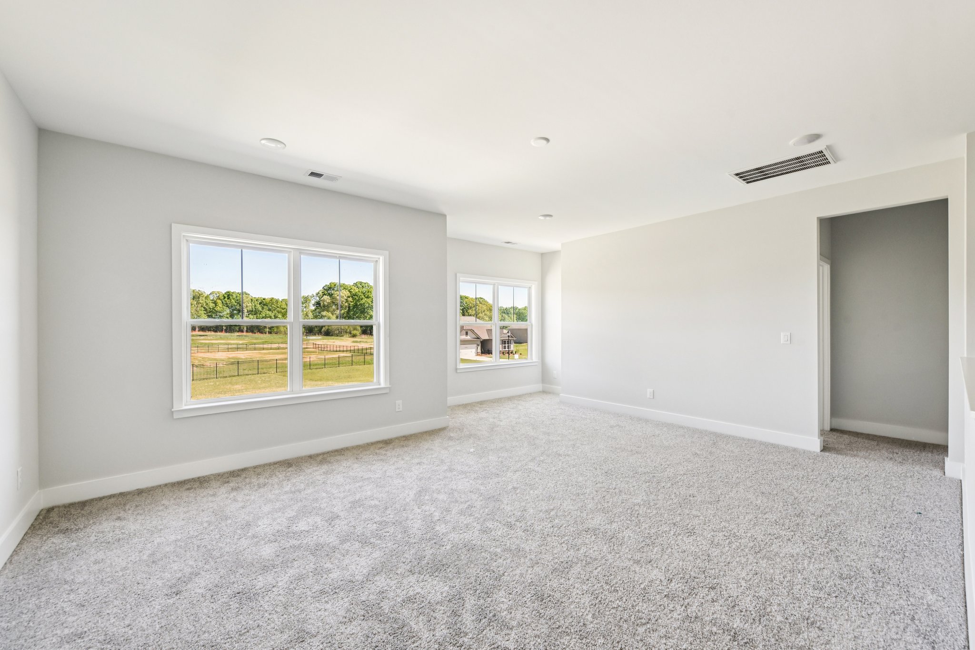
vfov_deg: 81.2
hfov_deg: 104.3
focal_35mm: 14
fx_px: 379
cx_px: 488
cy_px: 325
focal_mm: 14
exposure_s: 1/80
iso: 400
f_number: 8
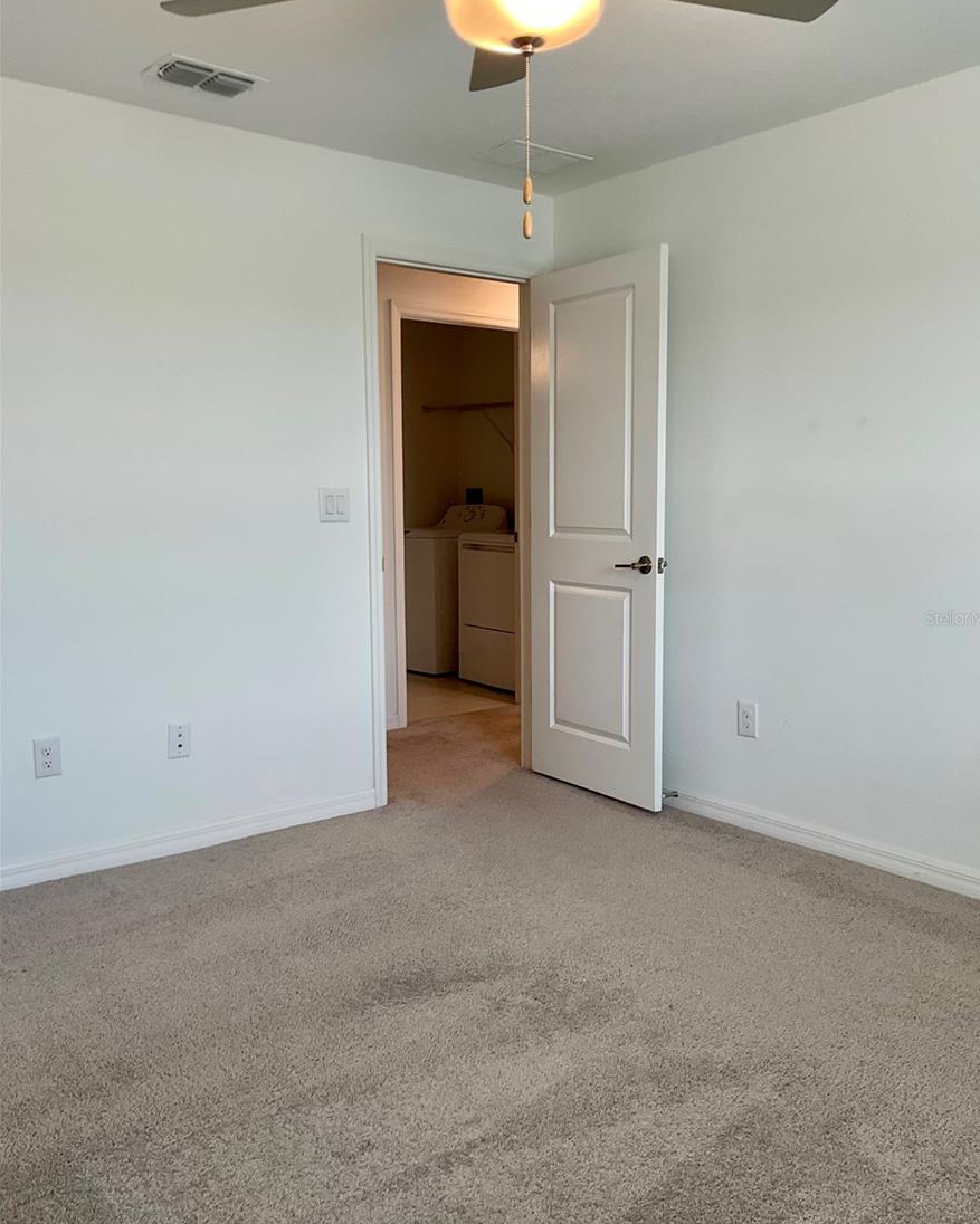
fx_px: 1124
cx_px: 502
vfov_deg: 57.2
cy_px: 618
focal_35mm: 31
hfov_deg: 47.1
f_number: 1.8
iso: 32
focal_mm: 3
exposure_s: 1/60
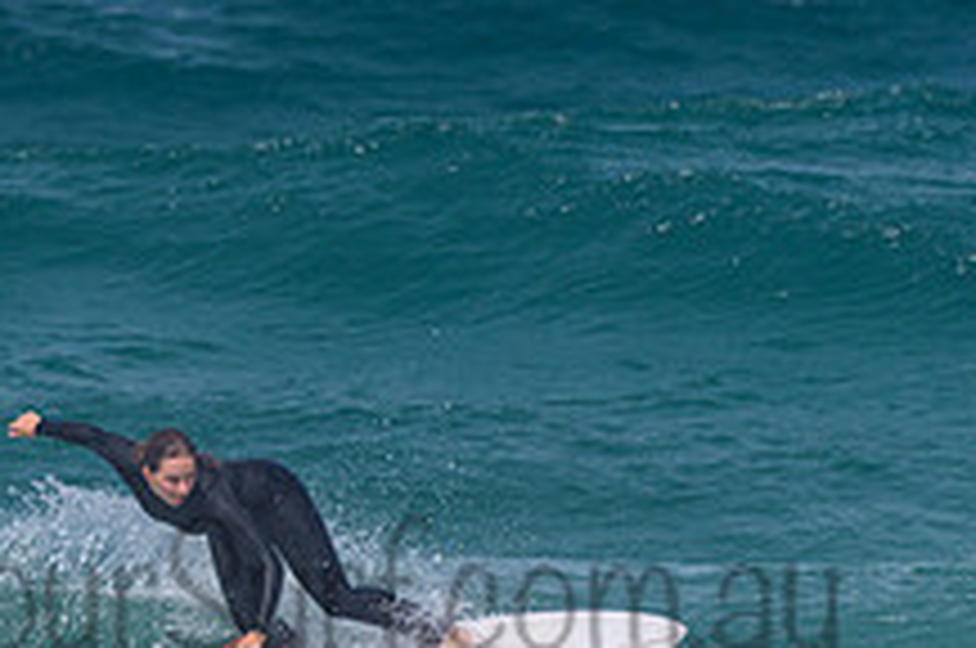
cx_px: 127
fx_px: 44477
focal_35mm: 1643
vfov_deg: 0.8
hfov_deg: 1.3
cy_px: 422
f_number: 5.6
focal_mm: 500
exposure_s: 1/2000
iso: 90
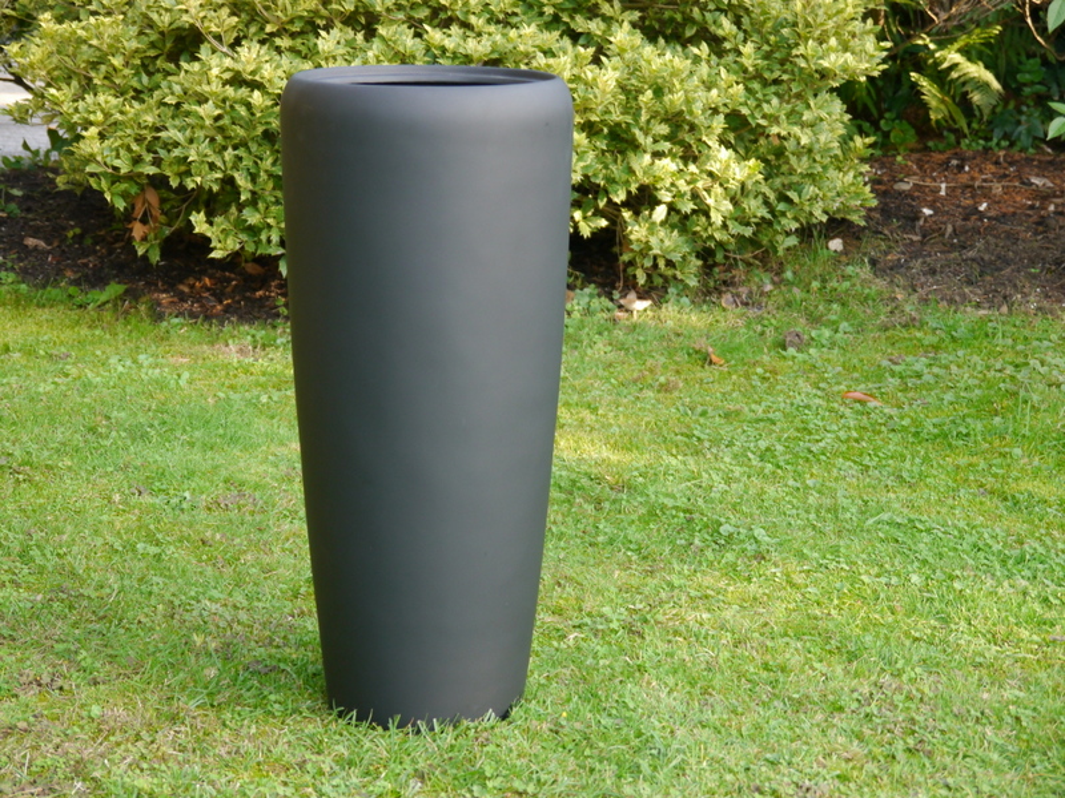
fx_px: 2584
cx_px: 532
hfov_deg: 23.3
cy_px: 399
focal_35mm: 84
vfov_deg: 17.6
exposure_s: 1/80
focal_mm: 42
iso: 640
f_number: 5.6
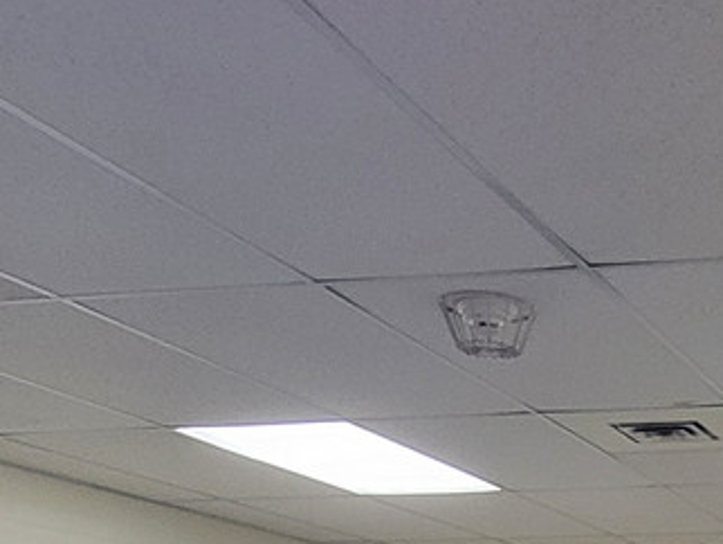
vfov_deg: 17.2
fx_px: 1296
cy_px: 1092
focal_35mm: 62
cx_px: 826
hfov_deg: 28.0
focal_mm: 2.2
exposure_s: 1/60
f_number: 2.2
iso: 320
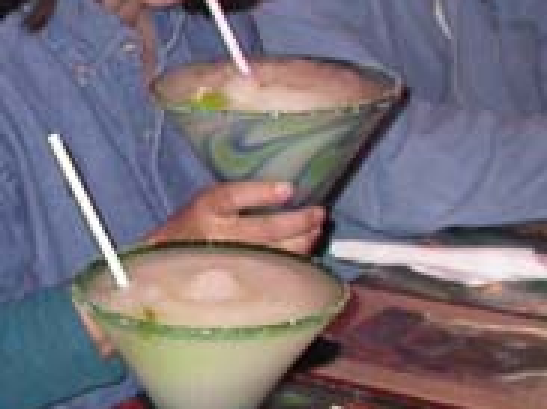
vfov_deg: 8.9
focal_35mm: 166
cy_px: 194
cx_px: -120
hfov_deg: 11.7
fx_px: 2621
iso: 200
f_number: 2.6
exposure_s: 1/60
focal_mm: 7.85
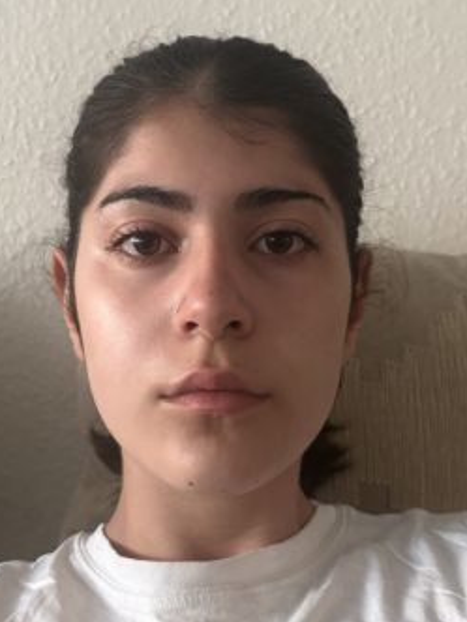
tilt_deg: +0.7
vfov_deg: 40.4
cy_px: 290
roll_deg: -2.7
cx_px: 231
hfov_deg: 30.9
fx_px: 845
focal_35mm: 47
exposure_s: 1/60
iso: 250
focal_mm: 5.96
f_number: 1.6
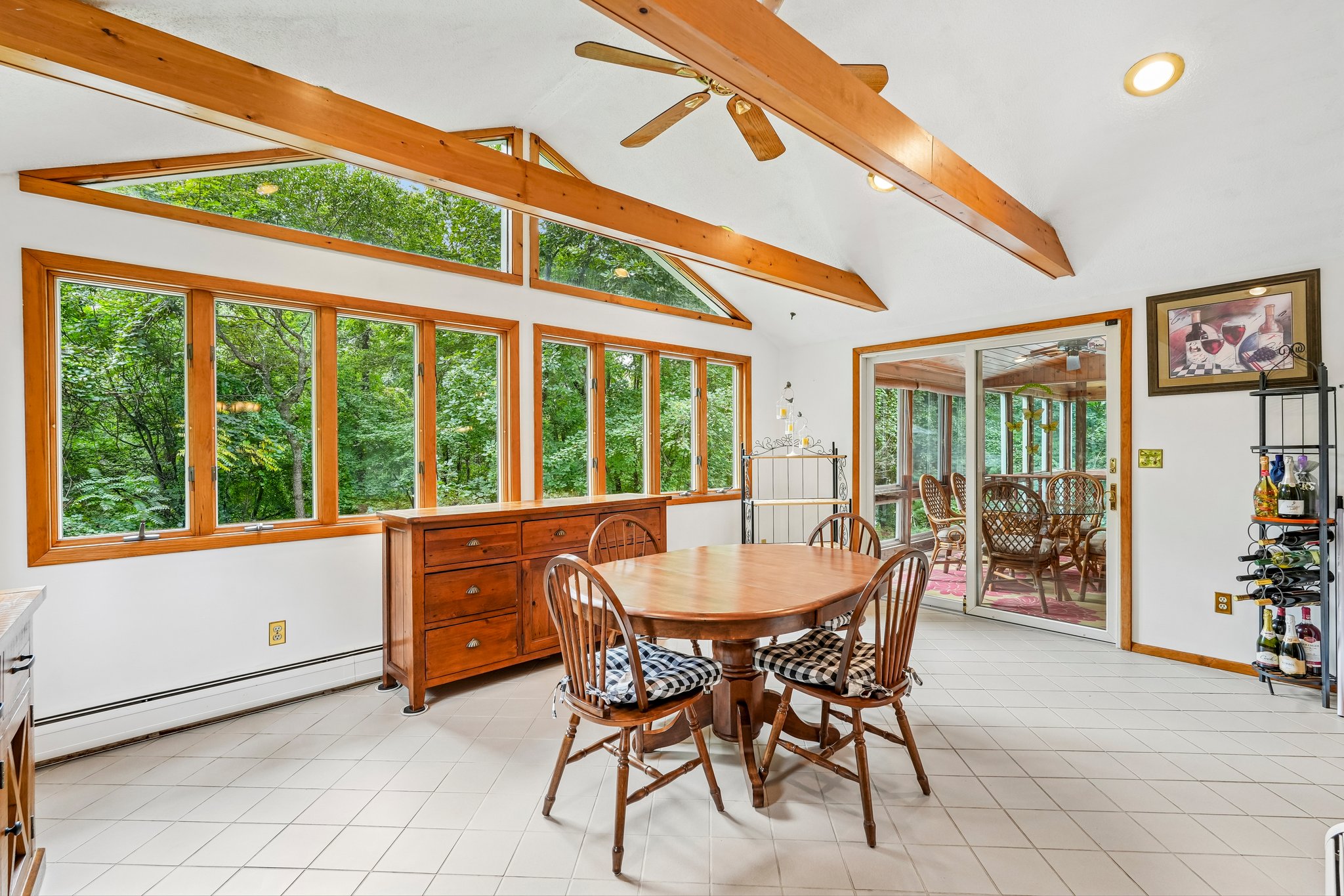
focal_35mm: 16
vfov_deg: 73.7
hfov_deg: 96.7
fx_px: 597
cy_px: 448
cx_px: 672
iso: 400
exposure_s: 1/25
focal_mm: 16
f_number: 8
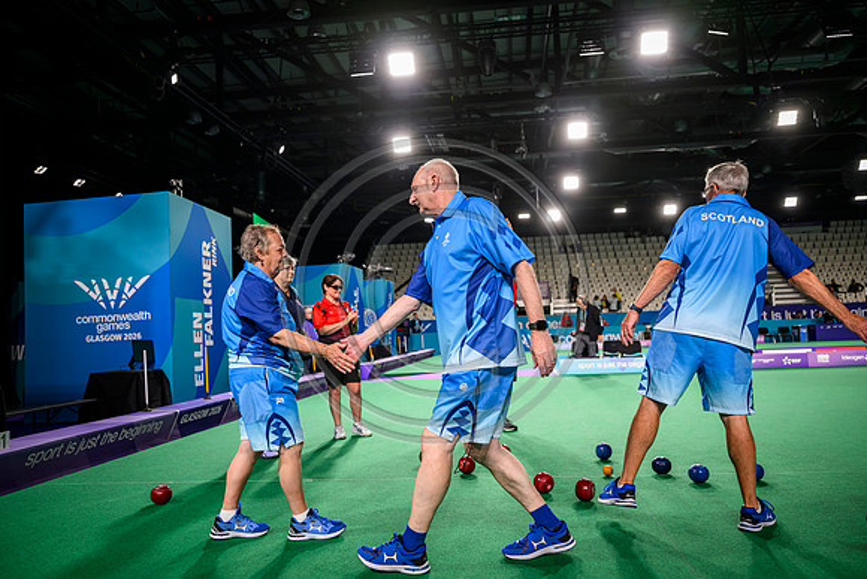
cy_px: 290
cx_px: 434
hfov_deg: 62.8
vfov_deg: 44.3
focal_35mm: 30
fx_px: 711
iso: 1250
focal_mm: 29.5
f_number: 3.2
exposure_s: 1/1000
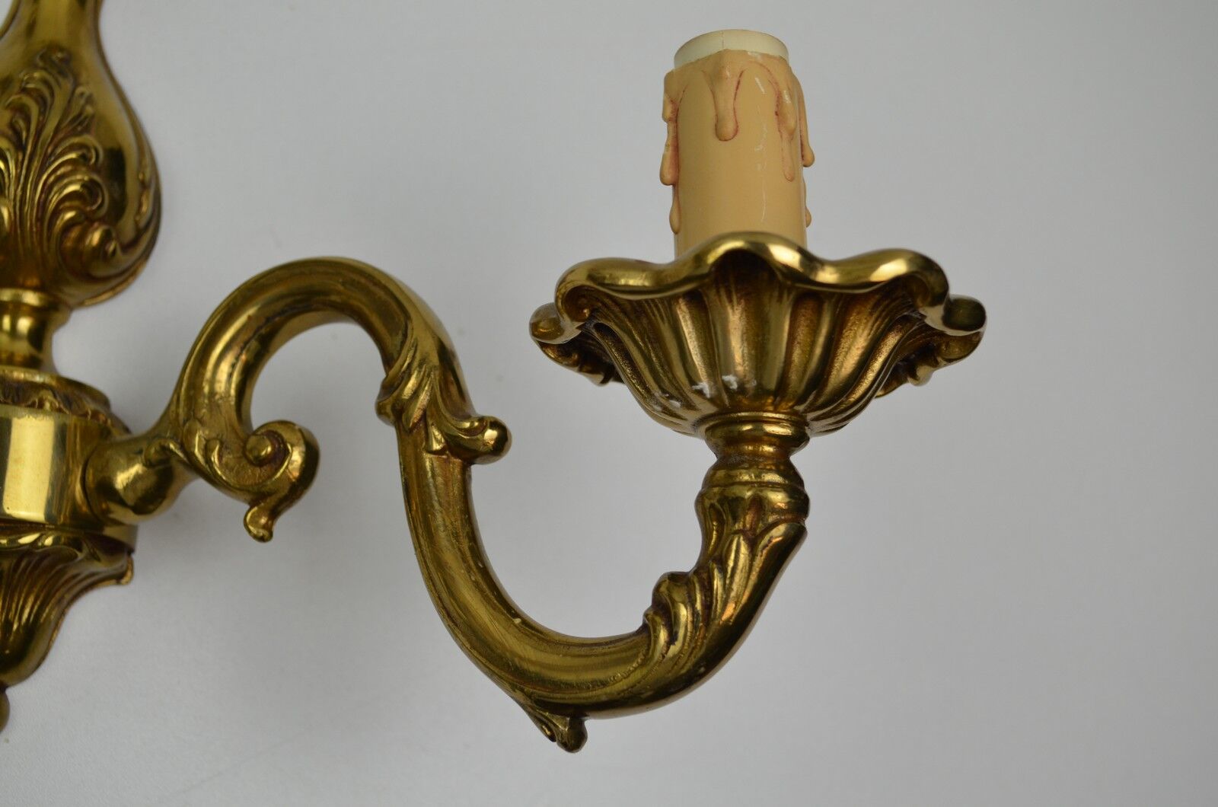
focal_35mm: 51
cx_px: 609
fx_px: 1722
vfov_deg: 26.4
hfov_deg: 39.0
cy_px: 404
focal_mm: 34
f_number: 5.6
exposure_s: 1/125
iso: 360
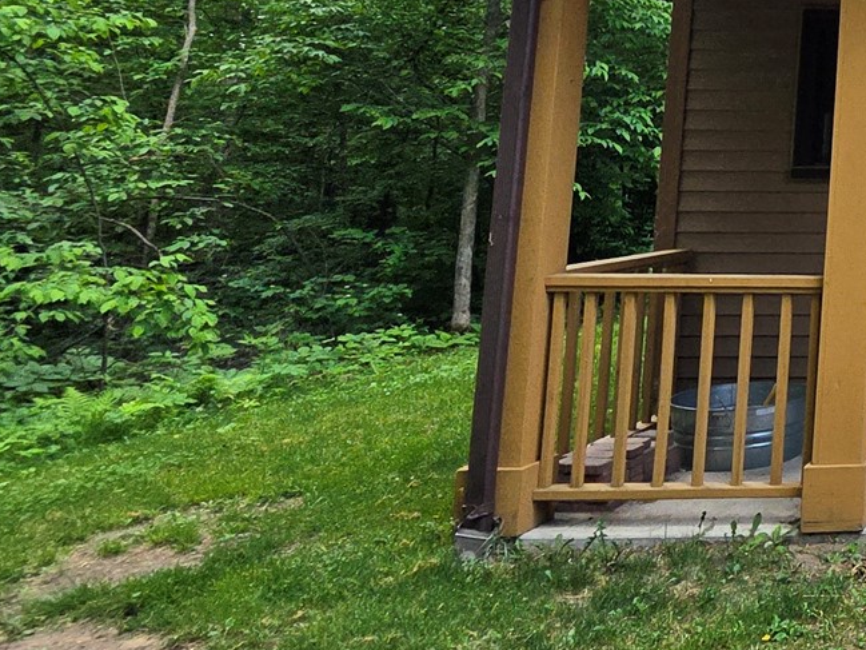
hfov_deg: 28.7
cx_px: 1302
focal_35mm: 41
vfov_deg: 32.9
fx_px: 1026
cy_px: 33
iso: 100
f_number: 2.2
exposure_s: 1/965
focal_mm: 2.2
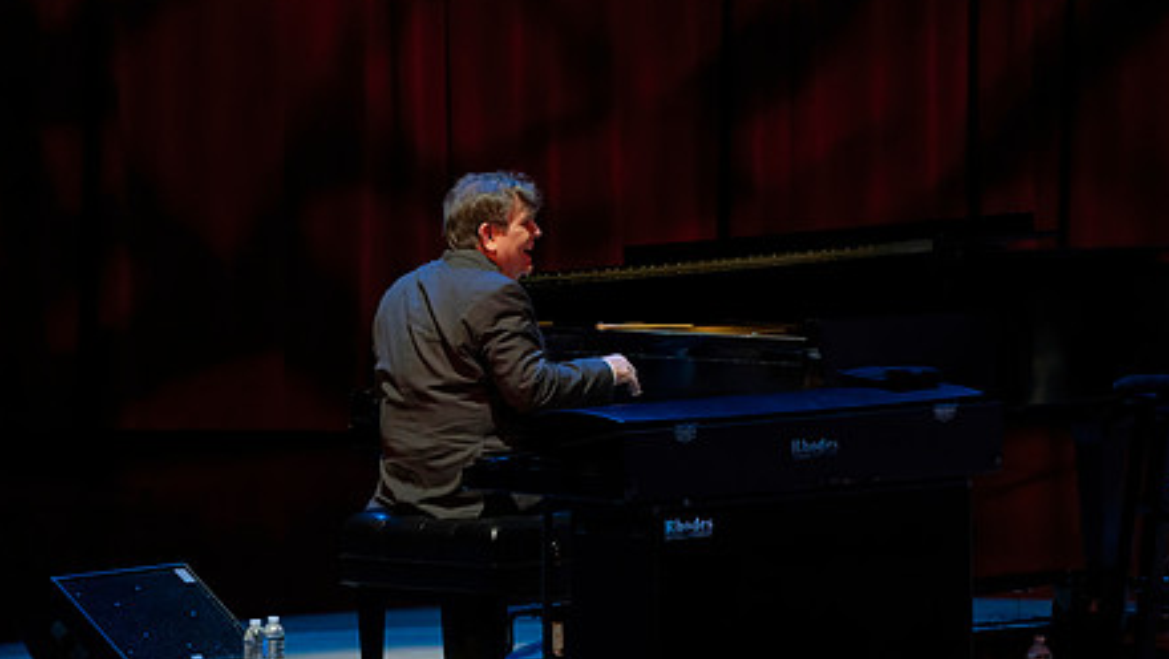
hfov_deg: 5.2
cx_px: 502
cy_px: 453
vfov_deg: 2.9
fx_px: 12839
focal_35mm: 414
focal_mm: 300
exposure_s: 1/250
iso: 5000
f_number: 5.6
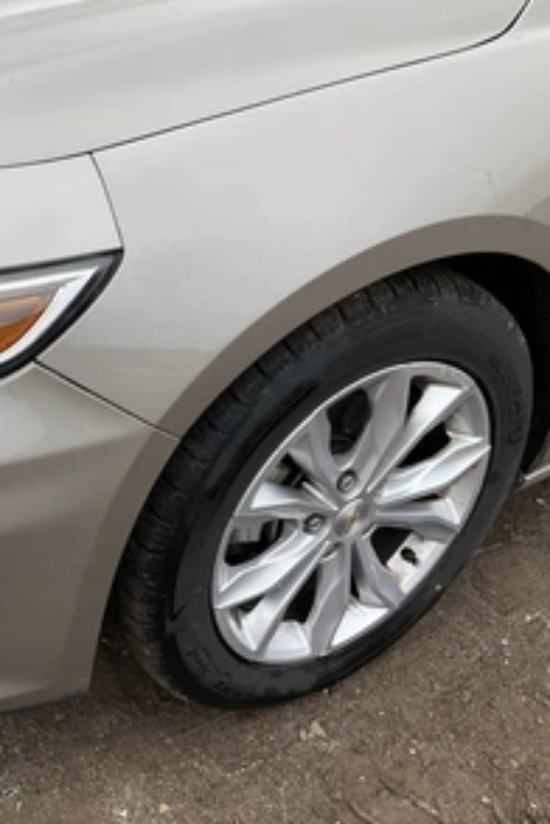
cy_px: 415
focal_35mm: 41
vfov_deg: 47.4
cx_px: 109
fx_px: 940
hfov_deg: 31.8
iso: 25
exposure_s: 1/855
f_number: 1.8
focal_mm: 3
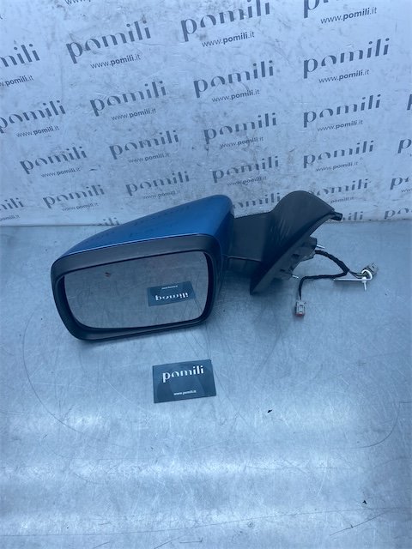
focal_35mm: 26
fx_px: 413
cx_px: 206
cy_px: 274
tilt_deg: -52.3
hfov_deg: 53.1
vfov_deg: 67.3
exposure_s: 1/1072
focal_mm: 4.25
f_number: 1.8
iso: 32
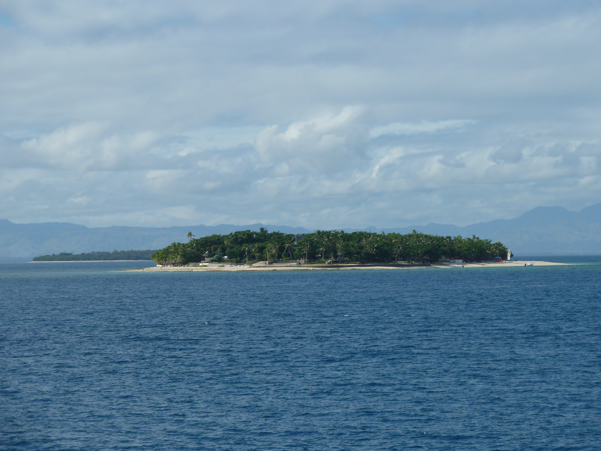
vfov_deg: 9.4
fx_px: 2743
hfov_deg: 12.5
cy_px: 226
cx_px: 300
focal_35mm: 158
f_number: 5.6
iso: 80
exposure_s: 1/640
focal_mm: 25.9
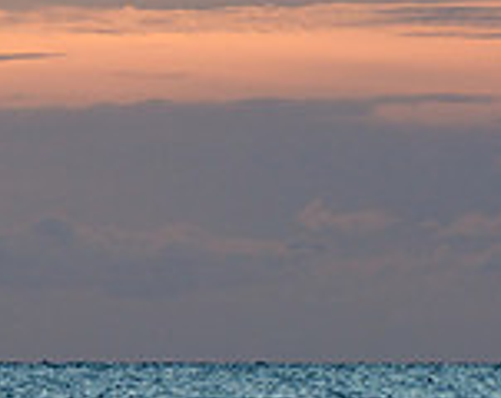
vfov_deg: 1.4
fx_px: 16017
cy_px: 410
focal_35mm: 1083
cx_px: 259
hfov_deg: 1.8
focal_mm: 200
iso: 200
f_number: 6.3
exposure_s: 1/320
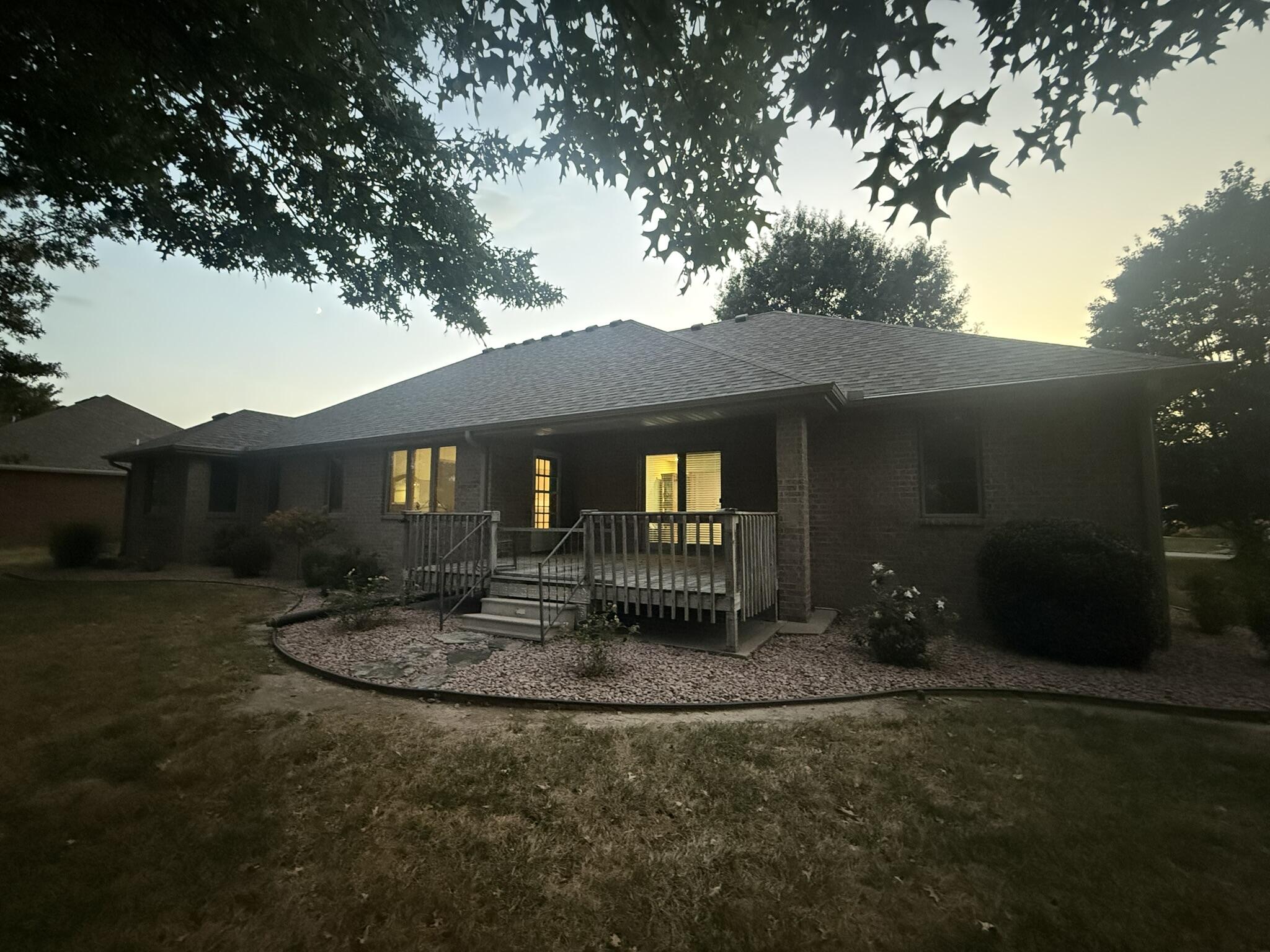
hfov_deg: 102.1
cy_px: 476
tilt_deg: +4.2
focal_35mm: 14
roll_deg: -1.1
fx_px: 514
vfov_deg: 85.7
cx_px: 635
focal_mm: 2.22
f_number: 2.2
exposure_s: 1/30
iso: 1600
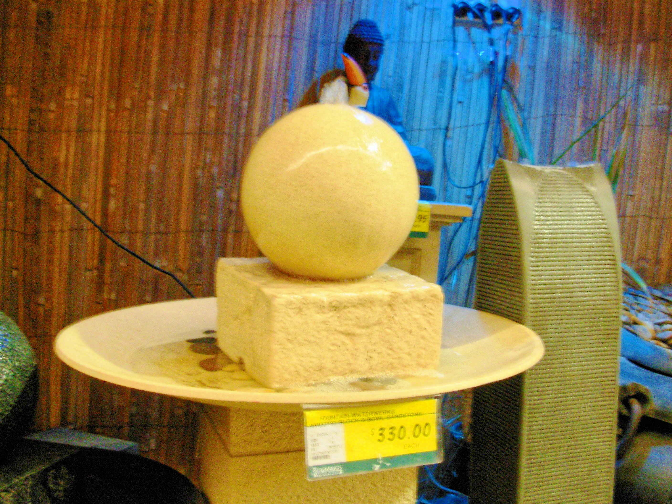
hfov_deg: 49.0
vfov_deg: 37.7
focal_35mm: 38
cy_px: 252
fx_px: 738
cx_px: 336
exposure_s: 1/4
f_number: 2.9
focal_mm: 6.3
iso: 109
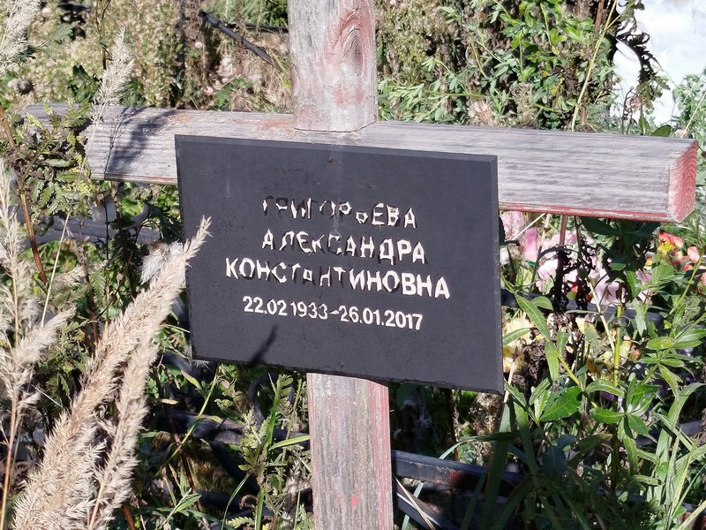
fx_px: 591
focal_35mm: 29
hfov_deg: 61.7
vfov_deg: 48.2
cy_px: 265
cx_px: 353
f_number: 1.7
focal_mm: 5.31
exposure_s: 1/527
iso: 50
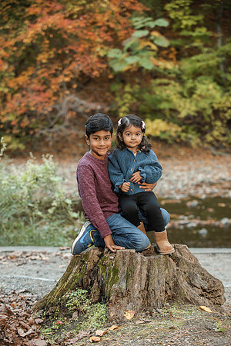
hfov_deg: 15.2
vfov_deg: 22.6
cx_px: 116
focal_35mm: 90
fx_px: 866
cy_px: 173
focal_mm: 90
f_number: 4
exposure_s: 1/125
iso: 640
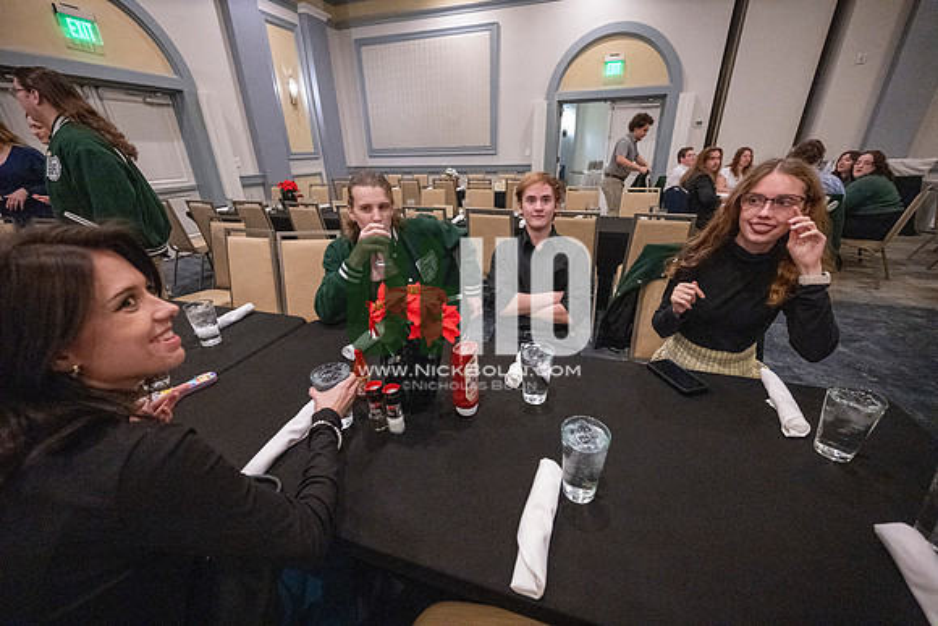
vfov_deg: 81.2
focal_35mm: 14
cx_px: 469
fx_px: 365
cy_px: 313
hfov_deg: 104.2
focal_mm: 14
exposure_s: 1/200
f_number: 4
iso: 20000
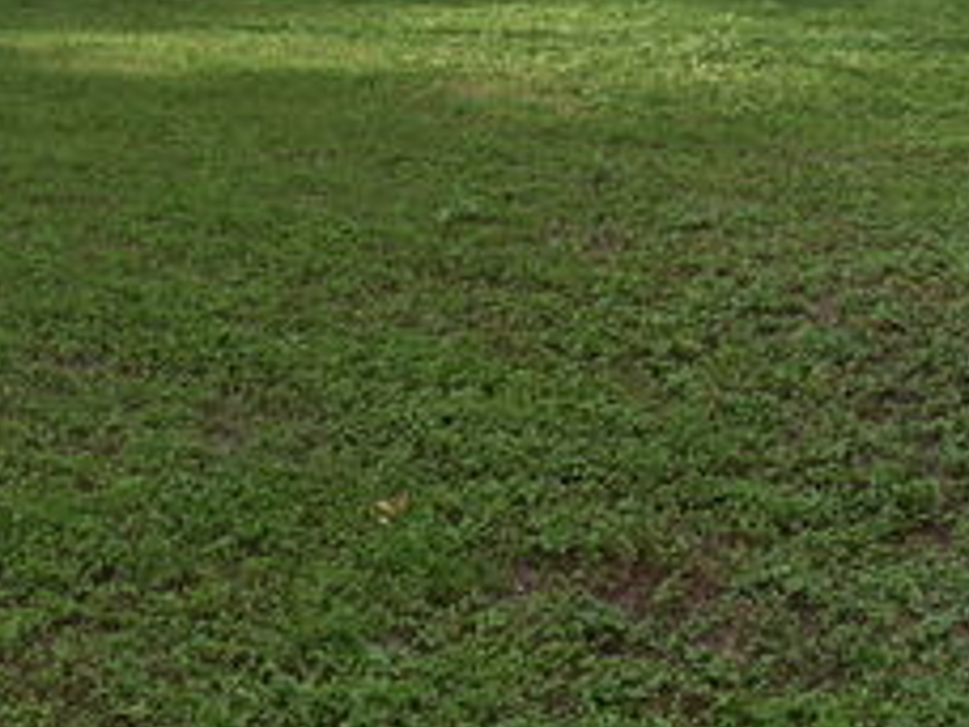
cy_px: -100
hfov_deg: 26.4
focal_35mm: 73
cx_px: 259
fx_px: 2043
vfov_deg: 19.2
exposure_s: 1/200
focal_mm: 18
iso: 100
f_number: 7.1
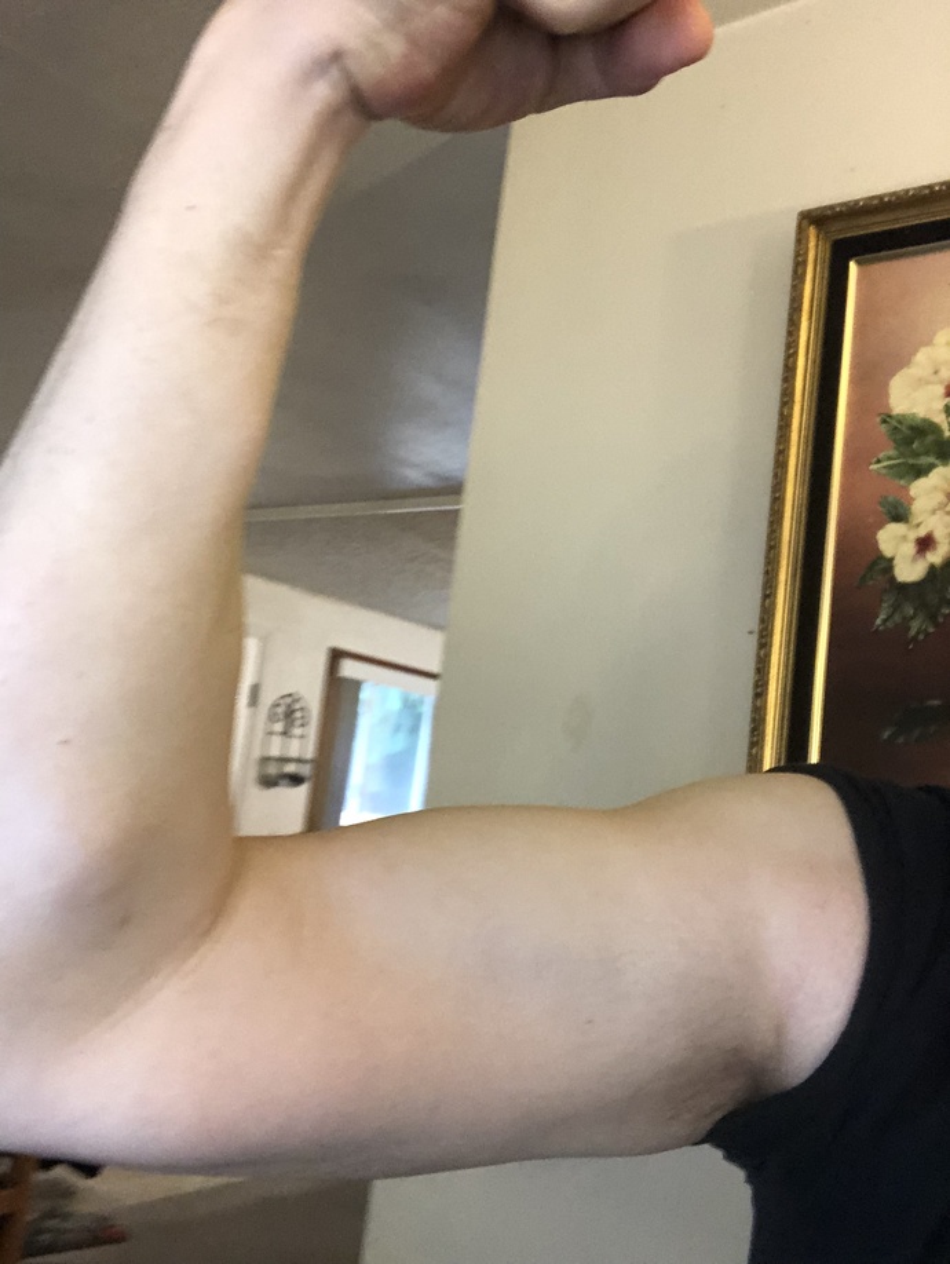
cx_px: 475
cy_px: 632
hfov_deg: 44.2
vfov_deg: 56.8
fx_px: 1169
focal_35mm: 32
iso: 250
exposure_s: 1/40
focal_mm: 2.87
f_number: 2.2
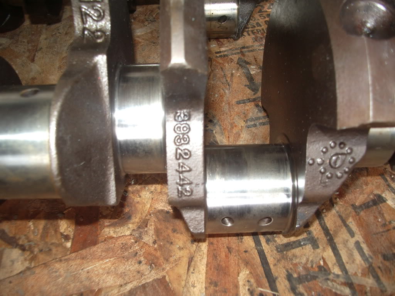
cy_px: 148
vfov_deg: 40.7
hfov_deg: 52.6
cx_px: 198
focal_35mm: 35
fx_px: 399
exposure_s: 1/40
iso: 100
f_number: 2.6
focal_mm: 5.8
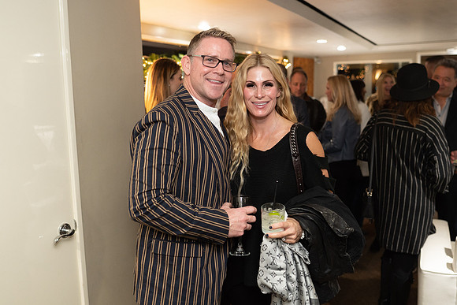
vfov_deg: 41.7
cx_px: 236
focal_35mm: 32
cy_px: 135
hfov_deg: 59.4
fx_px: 400
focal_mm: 24
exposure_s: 1/100
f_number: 2
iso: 1000
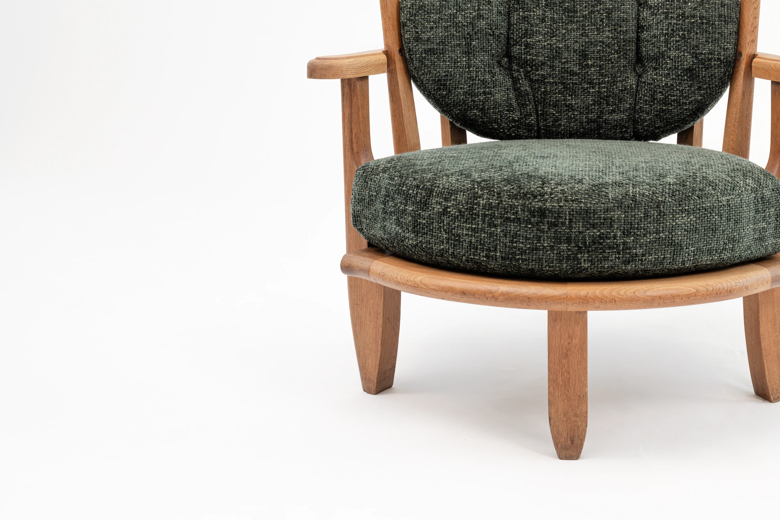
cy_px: 176
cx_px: 570
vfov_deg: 17.4
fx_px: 1690
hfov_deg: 25.7
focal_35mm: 78
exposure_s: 1/50
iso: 250
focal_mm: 50
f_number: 8
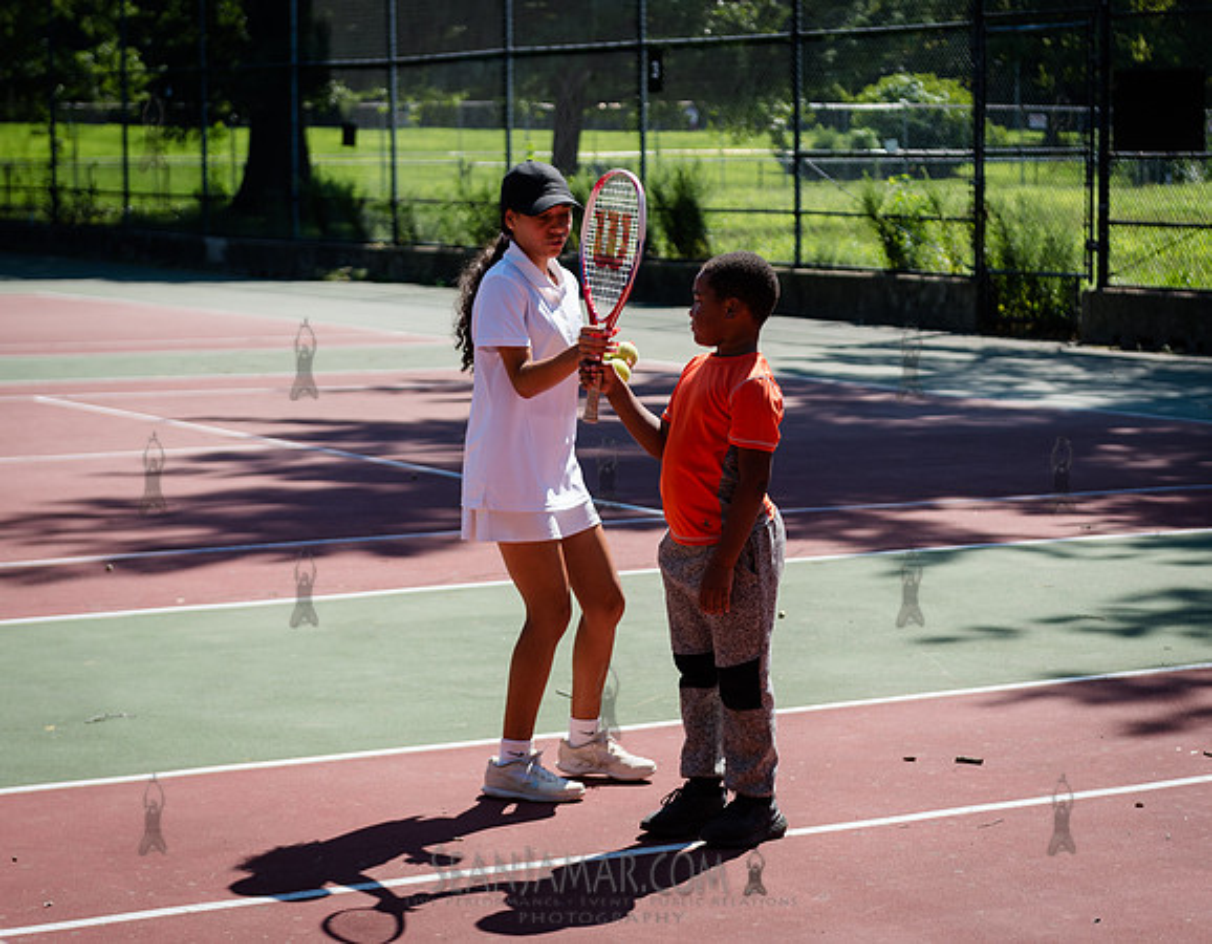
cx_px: 675
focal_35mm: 89
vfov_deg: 16.9
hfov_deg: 21.6
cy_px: 424
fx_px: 3175
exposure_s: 1/1250
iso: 200
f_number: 3.5
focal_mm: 70
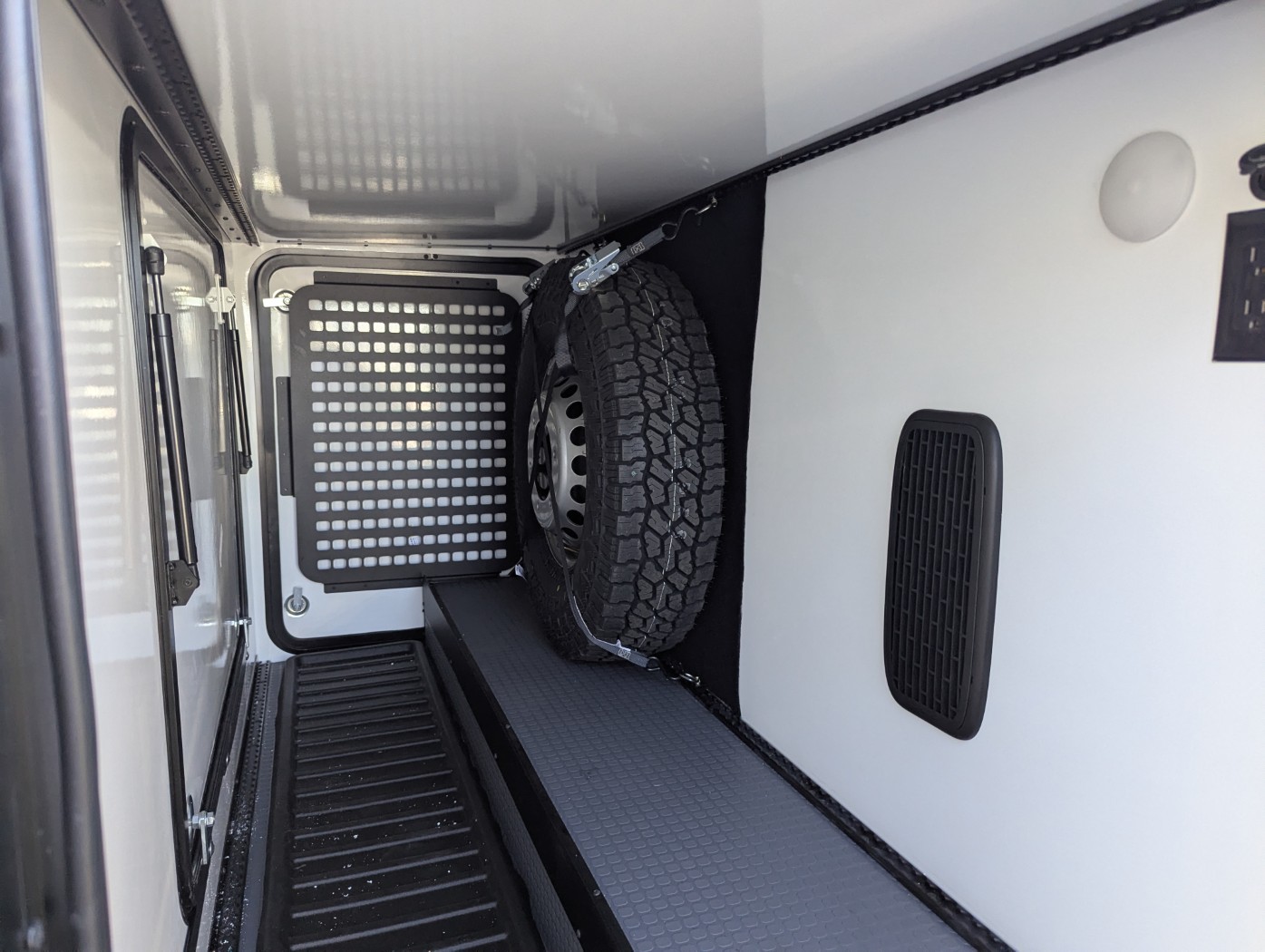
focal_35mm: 24
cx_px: 632
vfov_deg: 56.9
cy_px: 476
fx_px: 878
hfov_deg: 71.5
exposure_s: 1/765
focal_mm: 6.81
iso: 1007
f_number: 1.85
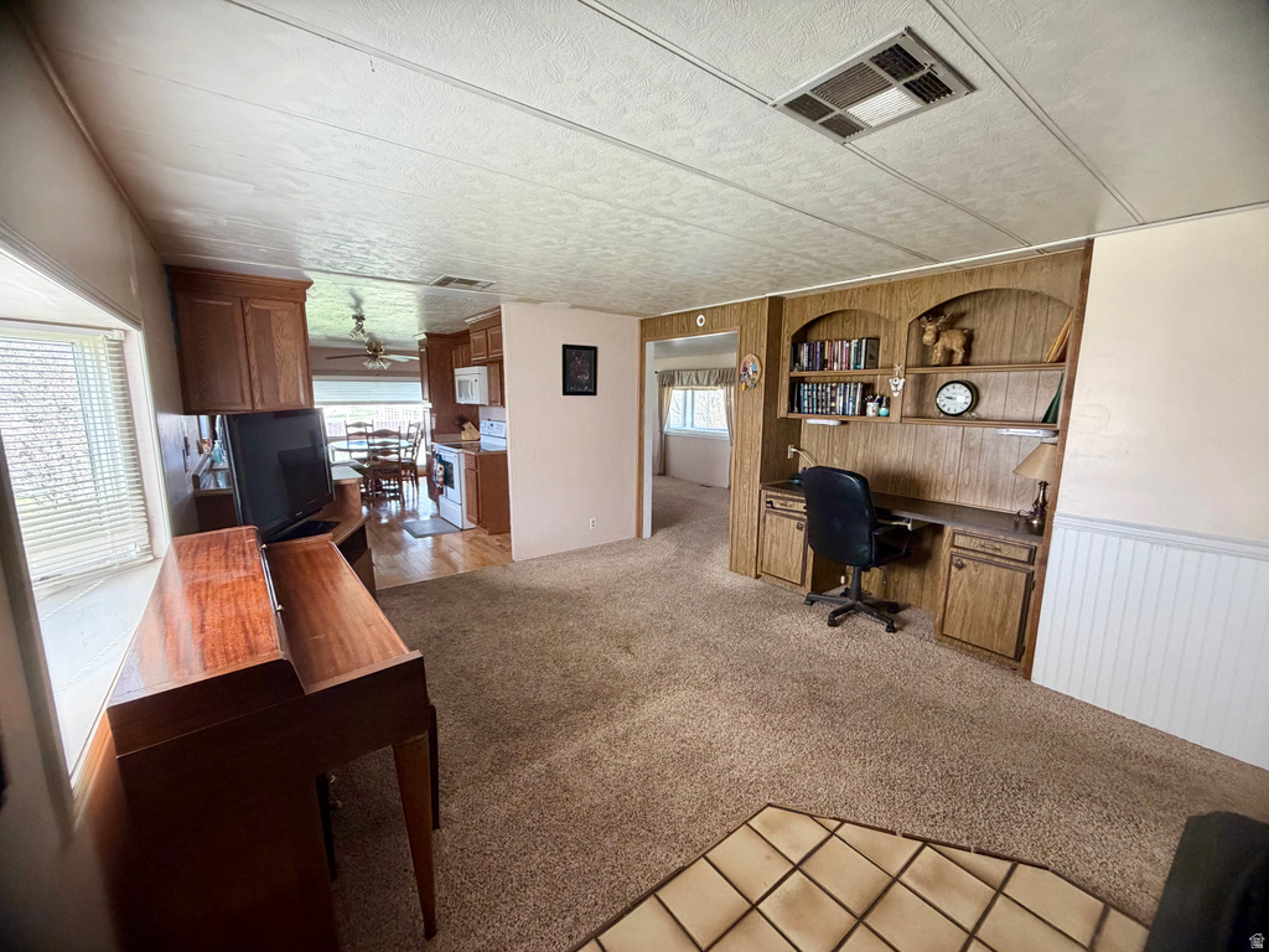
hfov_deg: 102.1
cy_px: 476
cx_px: 634
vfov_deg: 85.7
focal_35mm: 14
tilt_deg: -8.6
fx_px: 513
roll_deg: -0.4
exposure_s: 1/121
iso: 320
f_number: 2.2
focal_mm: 2.22
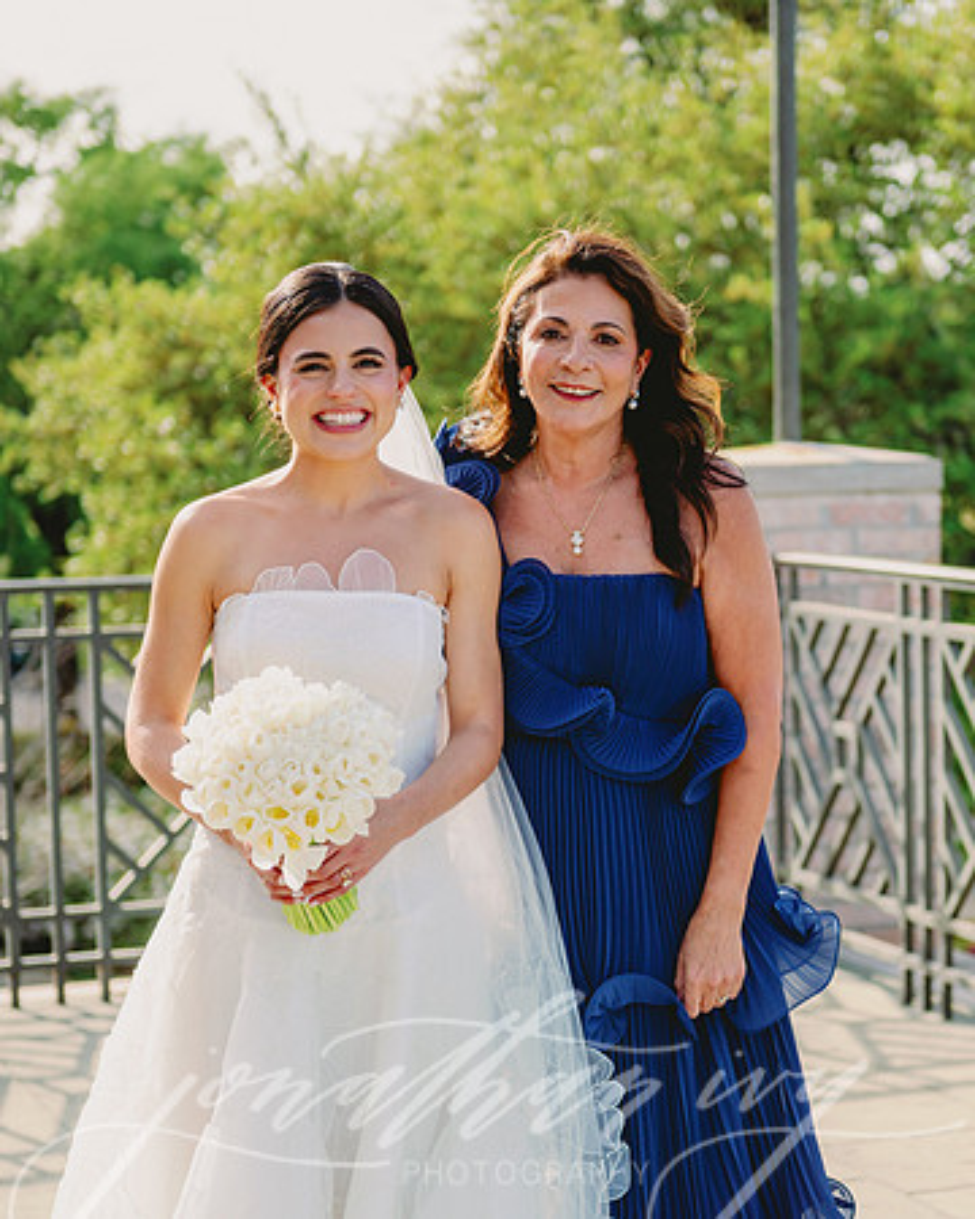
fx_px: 3557
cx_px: 656
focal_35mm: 99
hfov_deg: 15.6
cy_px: 610
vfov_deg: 19.4
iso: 100
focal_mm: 70
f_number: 2.8
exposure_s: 1/1250
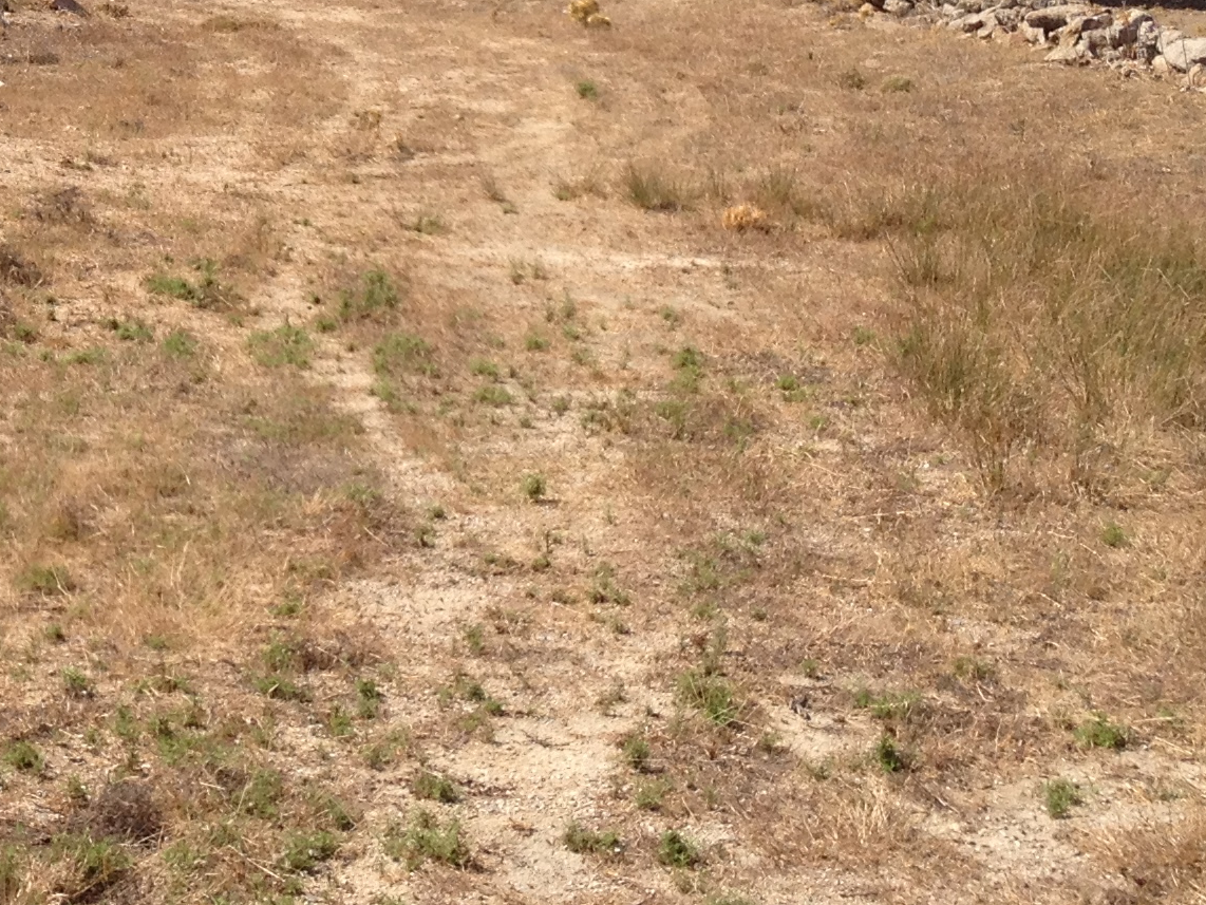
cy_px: -38
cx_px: -3
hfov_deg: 19.1
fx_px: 3485
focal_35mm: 100
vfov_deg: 14.5
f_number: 2.4
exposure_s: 1/1672
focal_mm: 4.28
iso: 50
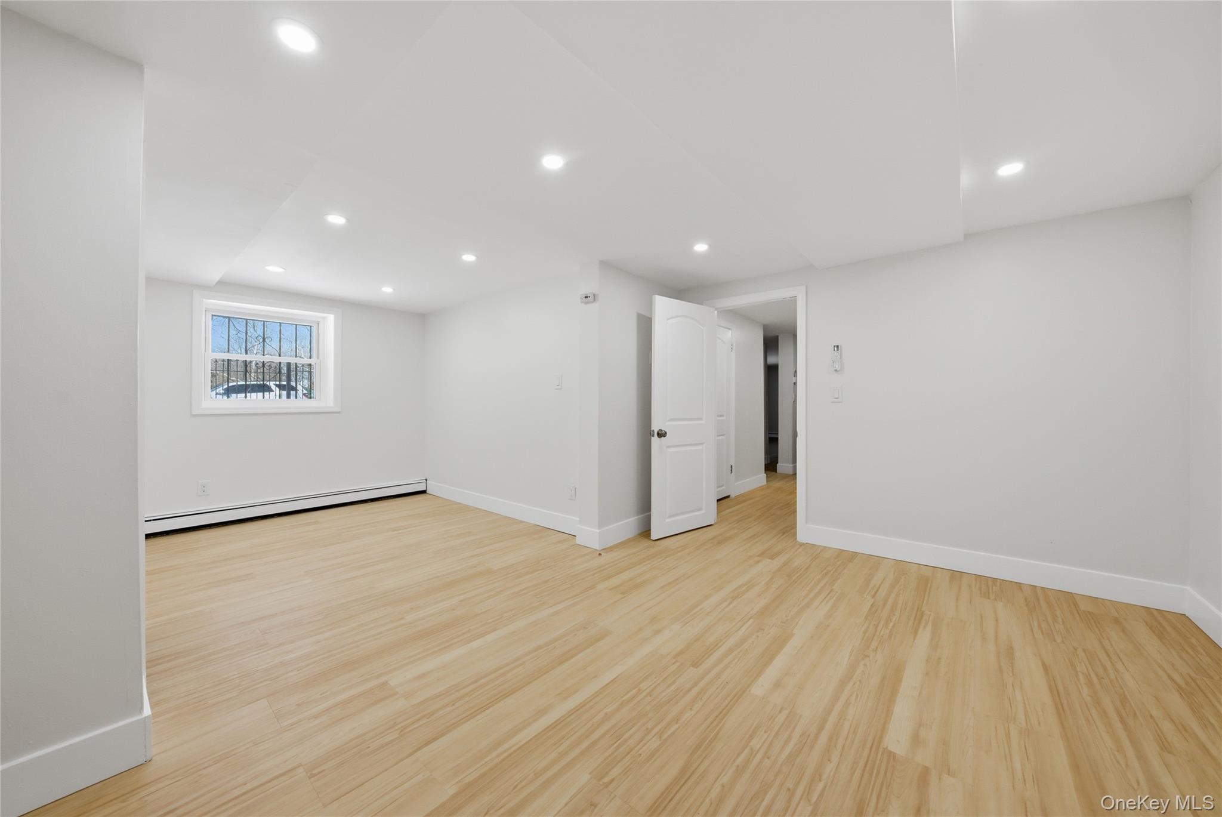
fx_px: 408
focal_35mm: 12
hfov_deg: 112.6
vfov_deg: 90.1
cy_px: 408
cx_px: 611
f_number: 8
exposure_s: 1/400
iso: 800
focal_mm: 12
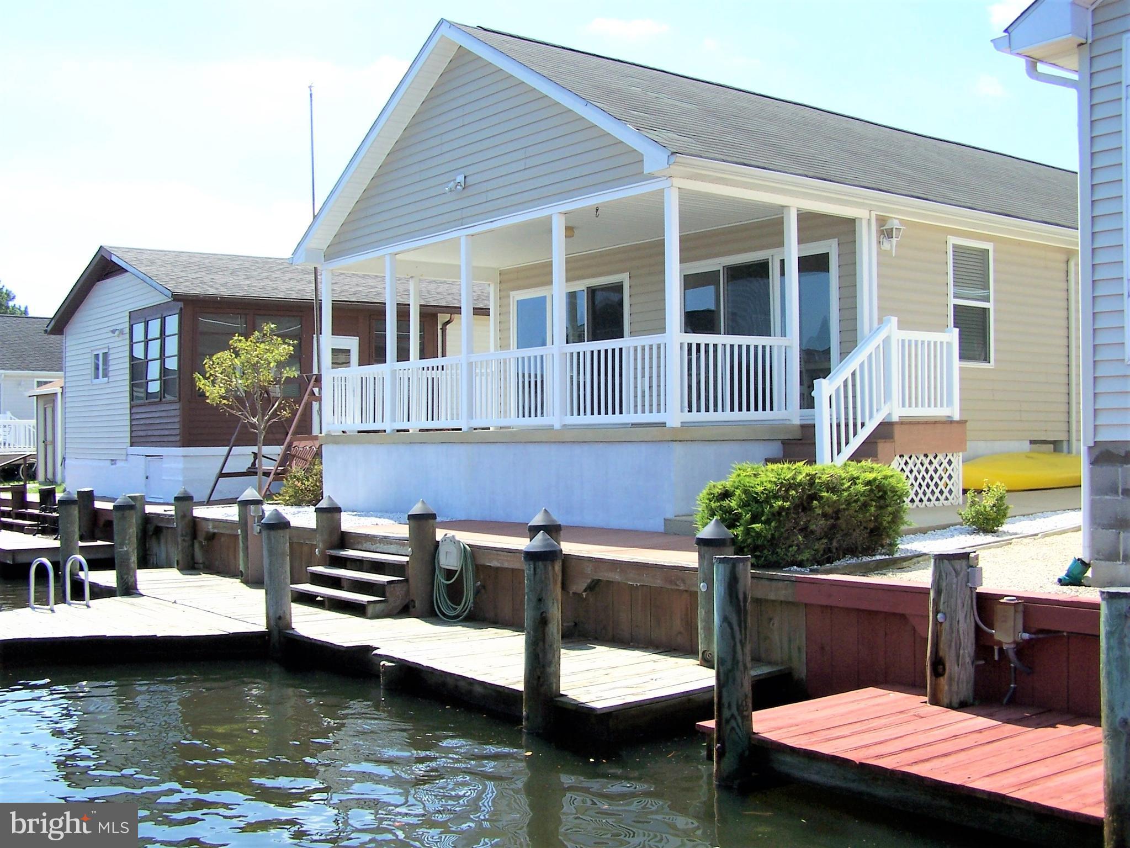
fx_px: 1241
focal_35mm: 38
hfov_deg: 49.0
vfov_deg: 37.7
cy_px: 424
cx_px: 565
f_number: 4
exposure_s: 1/750
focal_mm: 6.3
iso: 80
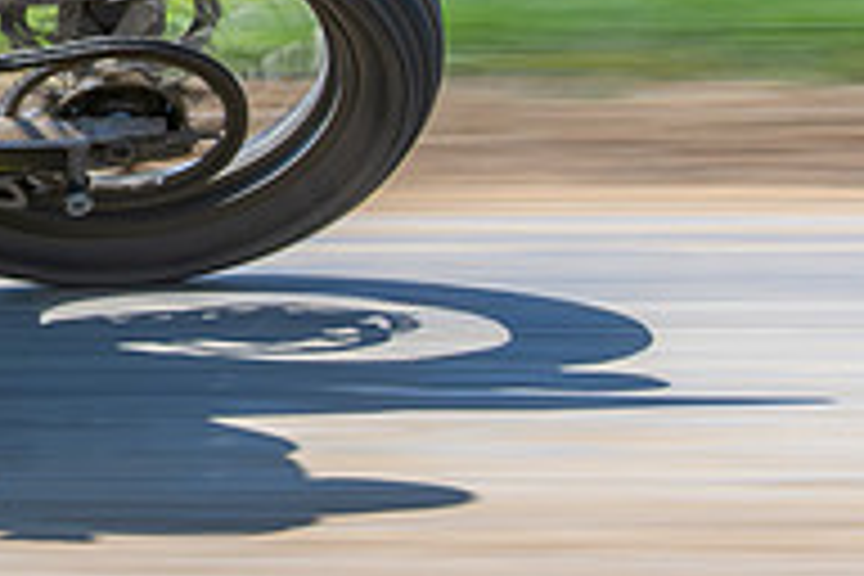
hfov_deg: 4.8
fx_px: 10247
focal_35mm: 427
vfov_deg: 3.2
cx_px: -533
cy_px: -221
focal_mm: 78
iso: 200
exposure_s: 1/160
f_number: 8
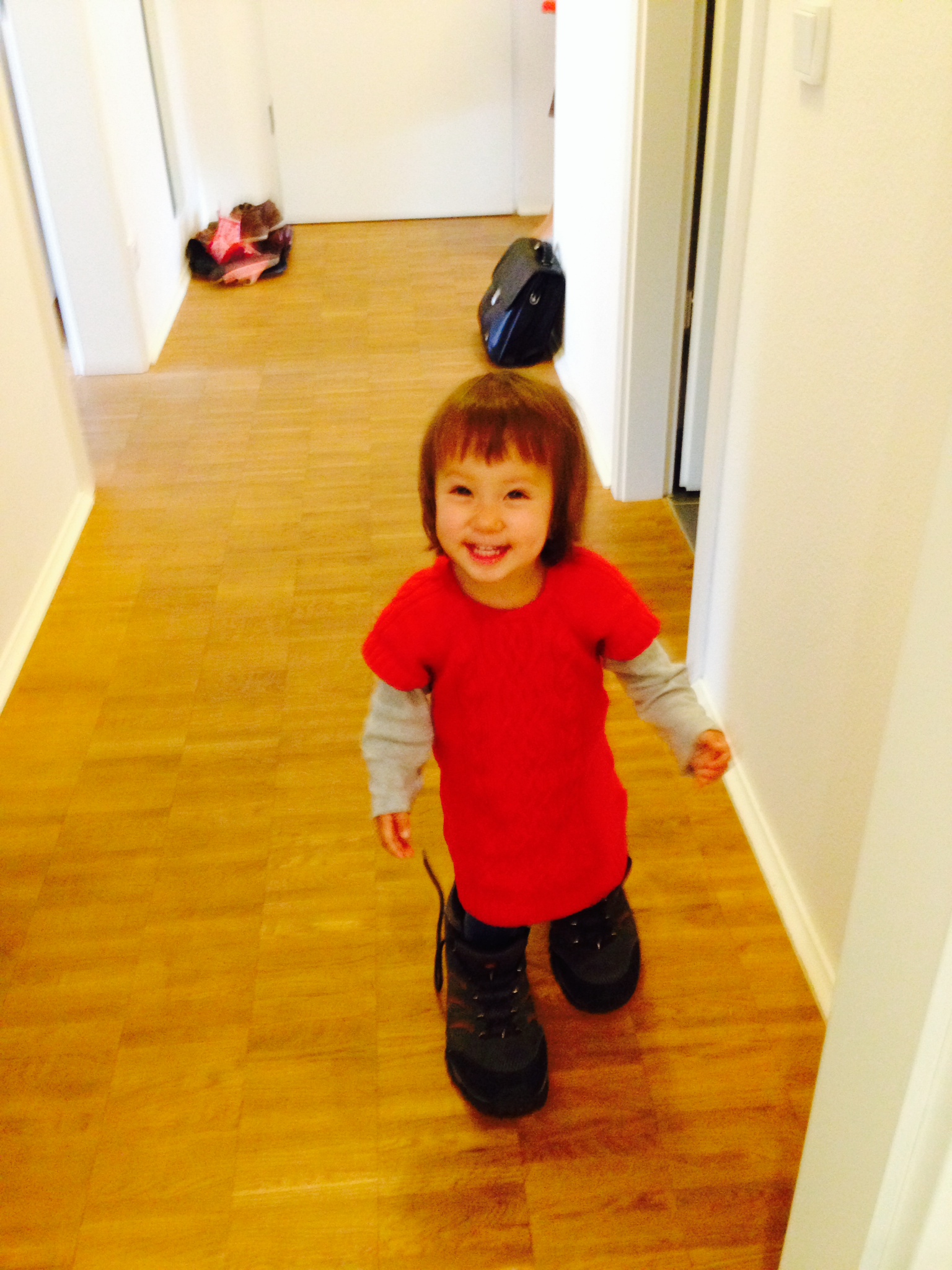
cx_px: 476
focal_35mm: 33
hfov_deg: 42.9
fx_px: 1210
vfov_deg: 55.4
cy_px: 635
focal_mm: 4.12
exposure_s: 1/17
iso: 400
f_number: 2.4
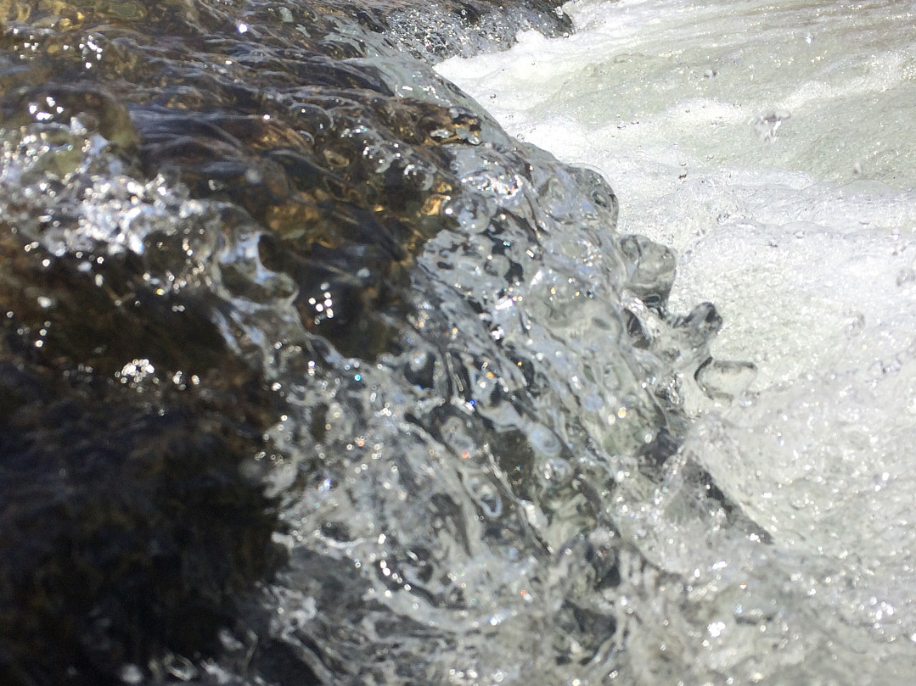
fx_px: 1138
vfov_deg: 33.3
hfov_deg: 43.8
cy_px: 451
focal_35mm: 43
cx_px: 416
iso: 32
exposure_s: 1/1866
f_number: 2.2
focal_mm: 4.15
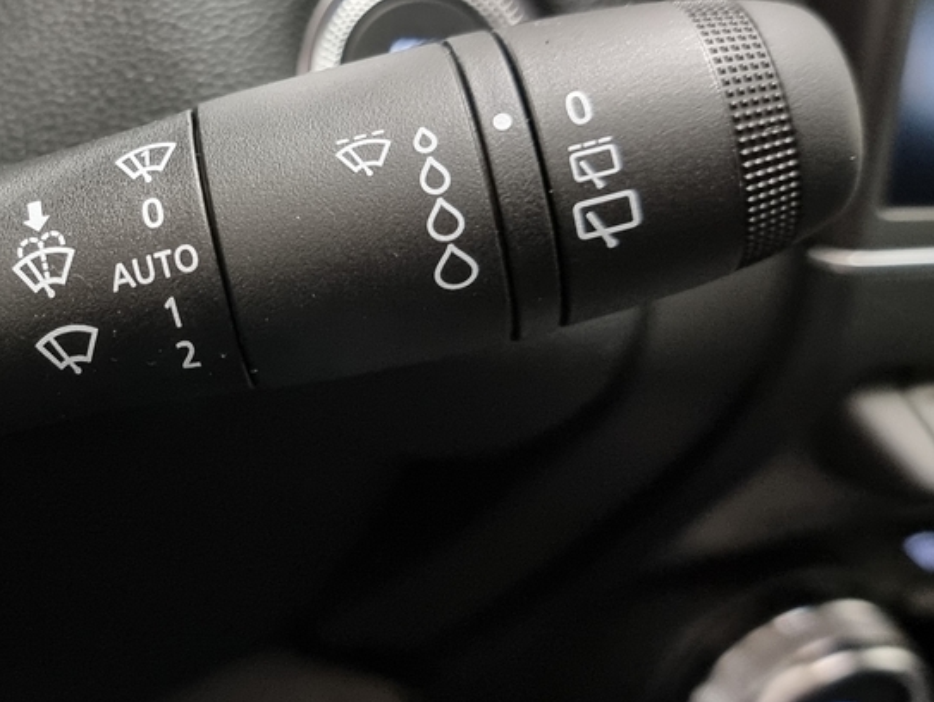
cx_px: 167
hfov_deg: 34.8
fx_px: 1431
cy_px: 272
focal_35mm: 53
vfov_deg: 27.5
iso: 640
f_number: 1.8
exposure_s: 1/25
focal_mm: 6.7
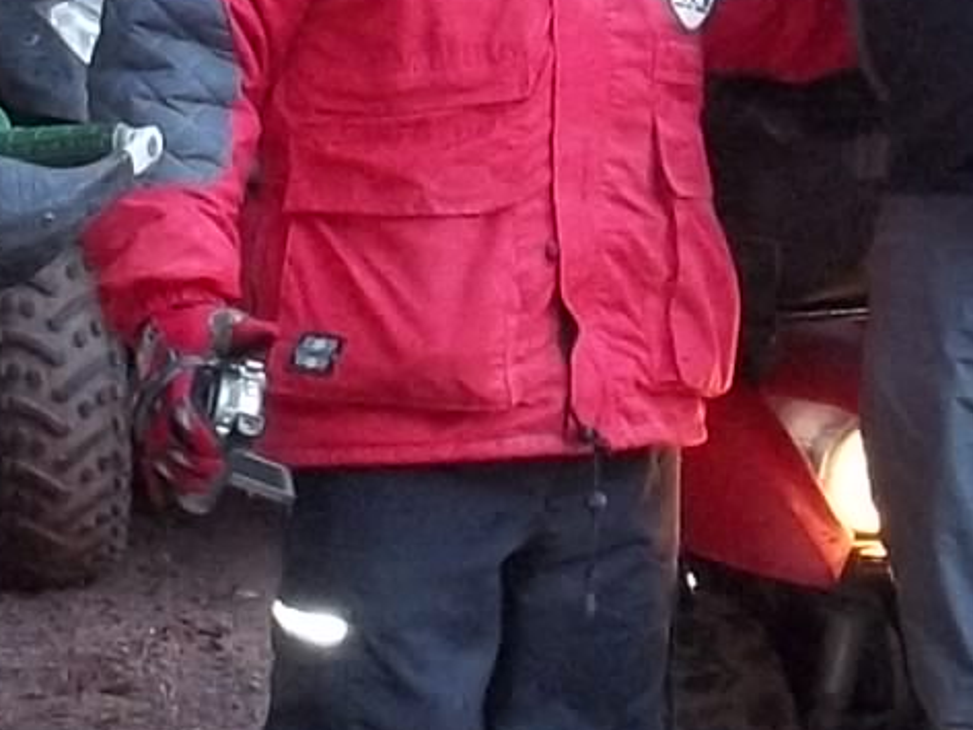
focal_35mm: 201
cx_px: 364
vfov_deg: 7.3
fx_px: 5651
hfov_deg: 9.8
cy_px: -376
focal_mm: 5.9
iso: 160
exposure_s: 1/40
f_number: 3.3
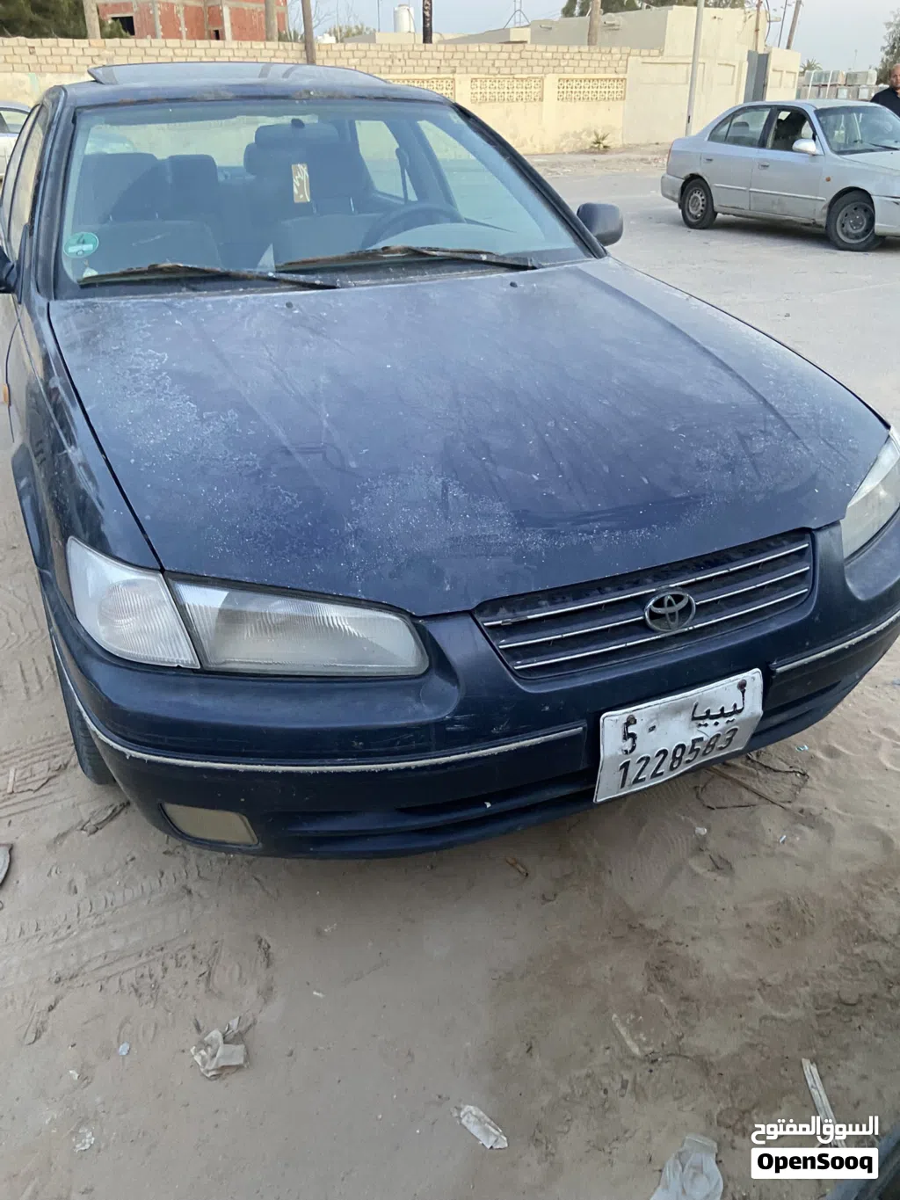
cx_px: 450
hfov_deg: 53.1
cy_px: 600
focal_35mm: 26
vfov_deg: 67.3
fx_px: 901
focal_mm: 4.25
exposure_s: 1/60
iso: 500
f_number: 1.8
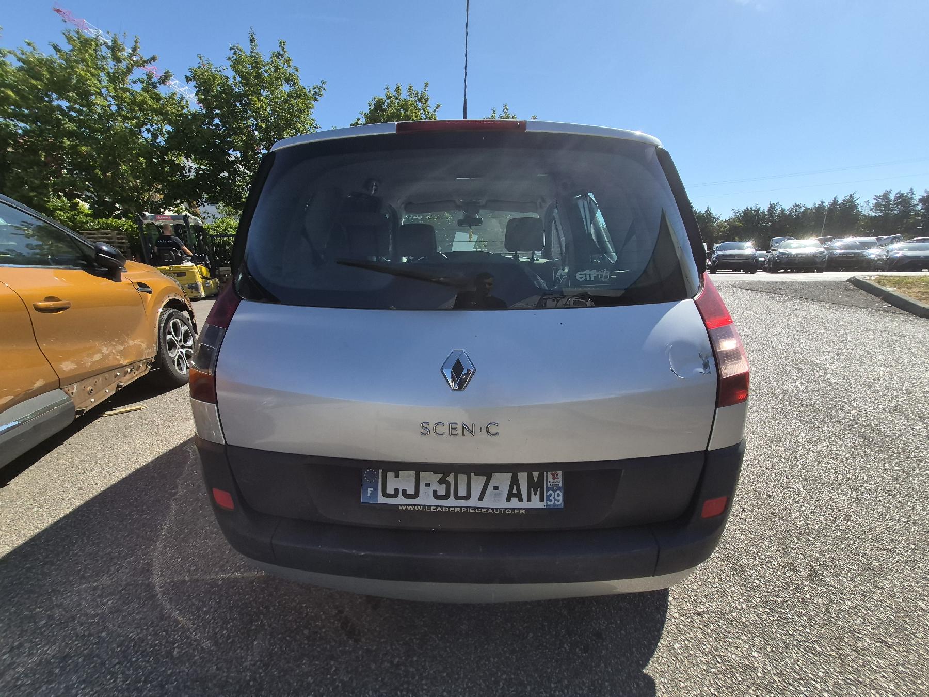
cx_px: 464
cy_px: 348
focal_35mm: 13
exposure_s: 1/2500
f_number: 2.2
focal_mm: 1.74
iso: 40
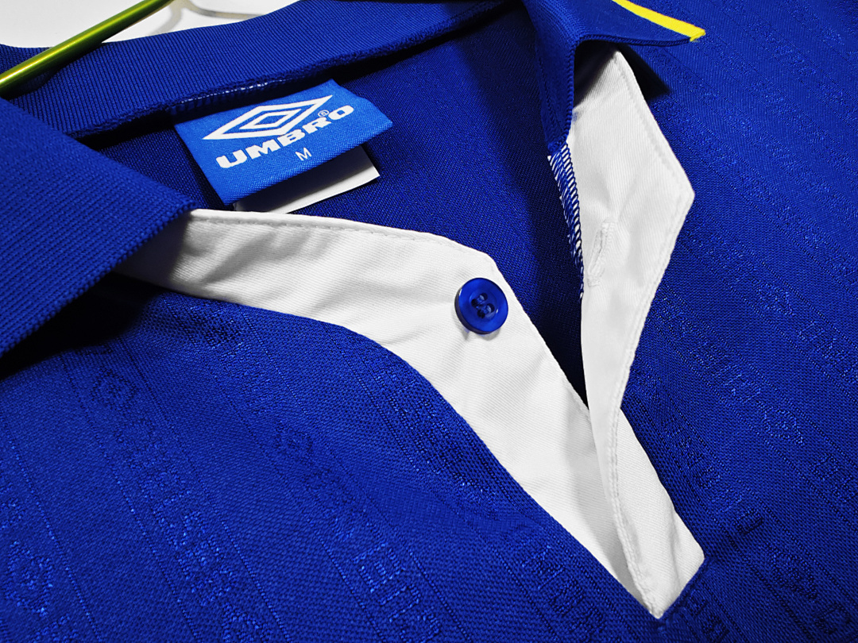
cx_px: 429
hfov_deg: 73.9
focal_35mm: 23
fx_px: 570
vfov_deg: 58.9
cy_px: 322
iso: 80
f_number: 2.2
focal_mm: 2.59
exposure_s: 1/50
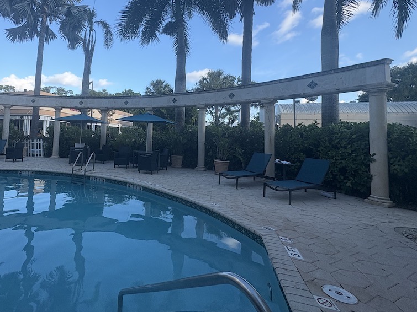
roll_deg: -1.3
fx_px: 229
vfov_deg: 67.8
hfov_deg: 81.6
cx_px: 137
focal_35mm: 19
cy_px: 120
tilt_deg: +3.2
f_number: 2.2
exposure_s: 1/522
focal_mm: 2.22
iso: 40
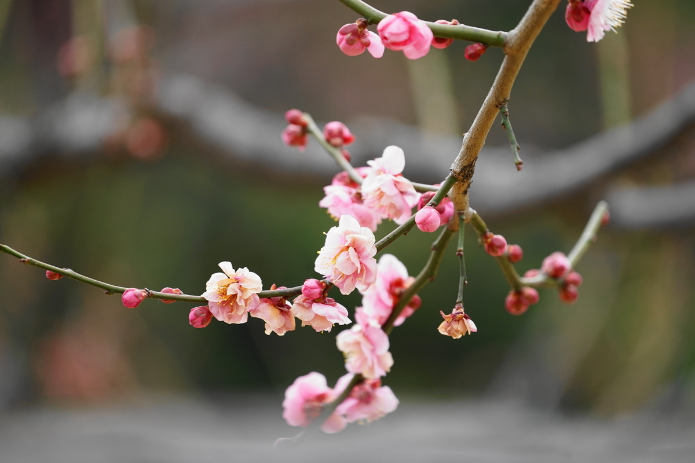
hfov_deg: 6.9
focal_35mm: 300
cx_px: 348
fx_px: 5791
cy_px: 232
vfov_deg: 4.6
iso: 320
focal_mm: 300
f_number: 5.6
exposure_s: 1/320
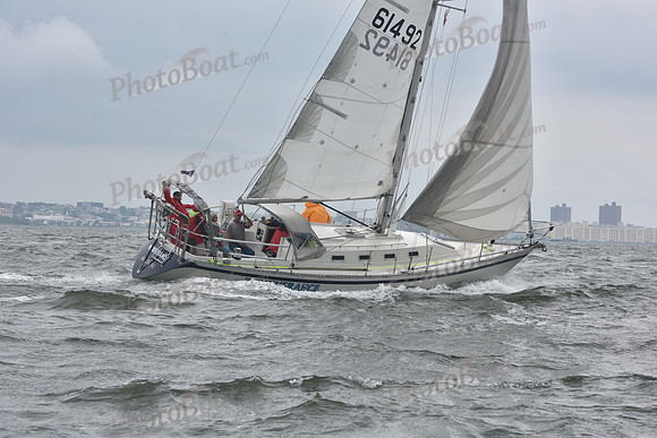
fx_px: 1789
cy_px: 219
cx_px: 328
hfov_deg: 20.8
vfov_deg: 14.0
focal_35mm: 98
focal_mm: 98
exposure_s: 1/640
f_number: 9
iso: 250
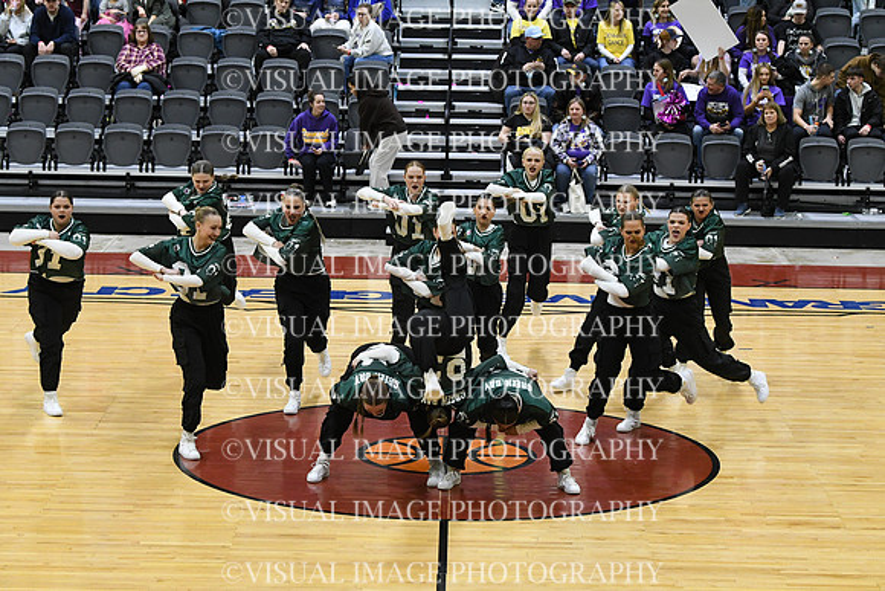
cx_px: 442
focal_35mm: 105
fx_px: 2582
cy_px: 296
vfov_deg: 13.0
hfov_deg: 19.5
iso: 3200
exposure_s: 1/250
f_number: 4
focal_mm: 70
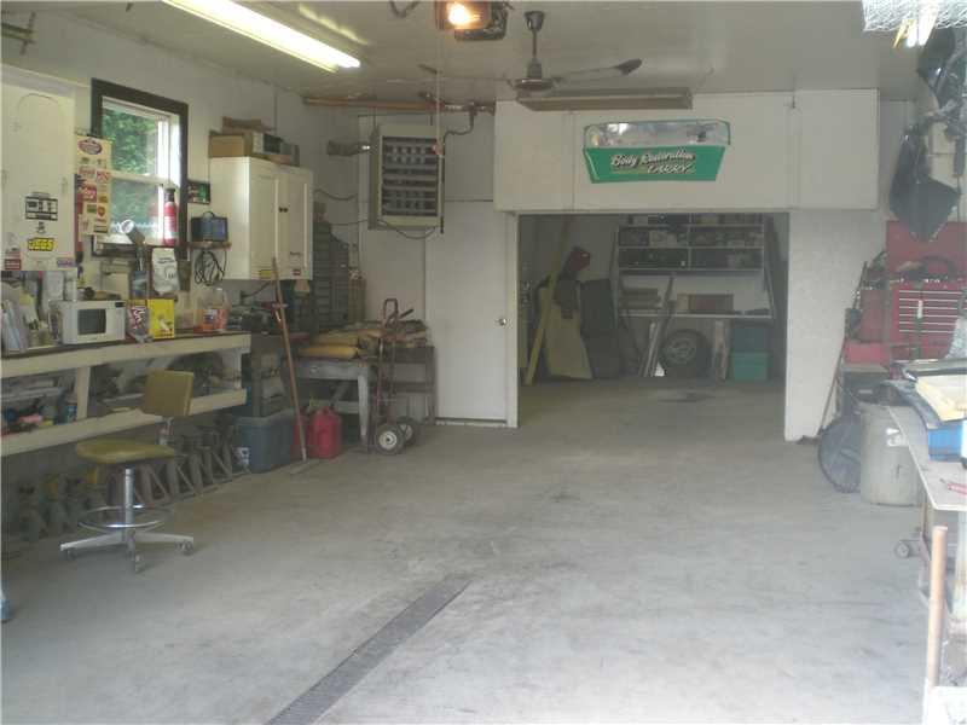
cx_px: 484
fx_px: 1062
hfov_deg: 49.0
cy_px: 362
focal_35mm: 38
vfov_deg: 37.7
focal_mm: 6.3
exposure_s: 1/60
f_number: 3.1
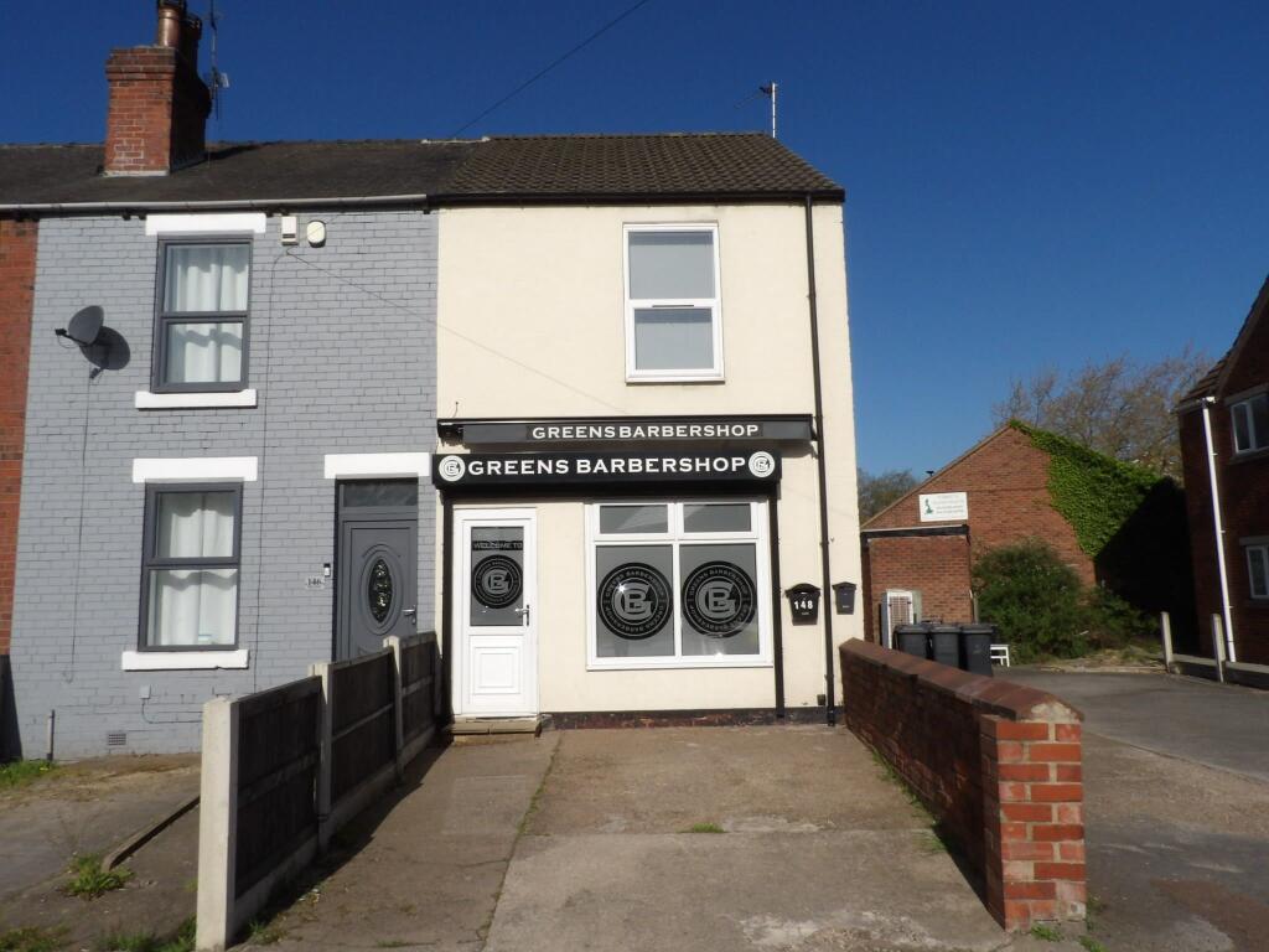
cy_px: 476
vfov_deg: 56.8
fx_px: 880
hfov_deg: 71.6
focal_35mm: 24
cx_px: 634
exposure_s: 1/818
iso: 158
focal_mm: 4.3
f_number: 7.4
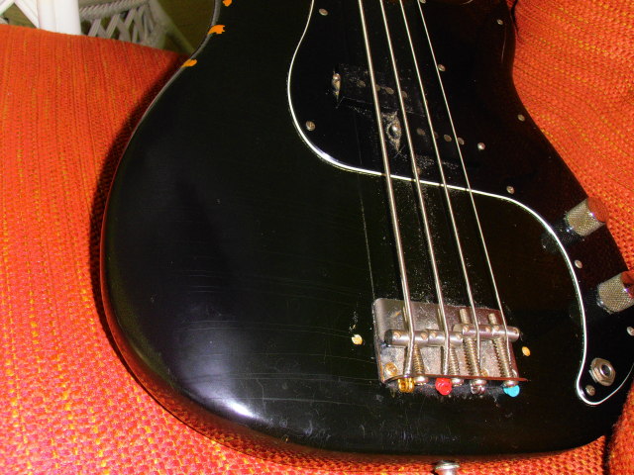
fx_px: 678
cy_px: 238
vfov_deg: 38.7
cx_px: 317
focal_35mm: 37
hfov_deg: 50.1
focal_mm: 6.61
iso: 125
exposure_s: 1/40
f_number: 3.9
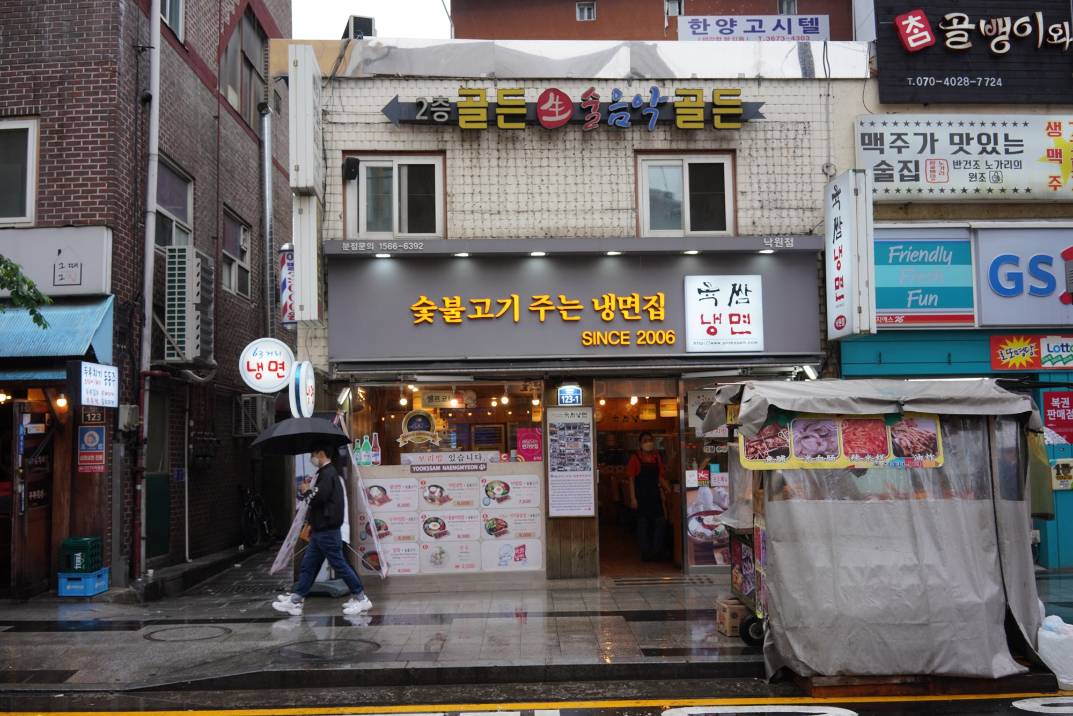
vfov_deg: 37.9
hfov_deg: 54.4
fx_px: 1043
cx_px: 536
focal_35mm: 35
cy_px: 358
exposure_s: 1/100
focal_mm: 35
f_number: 10
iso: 640
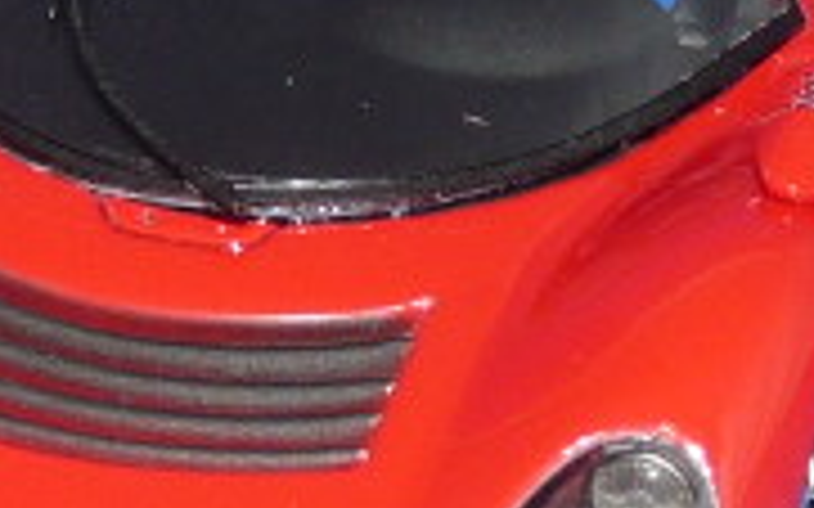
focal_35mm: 481
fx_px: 10667
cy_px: -18
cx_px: 351
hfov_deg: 4.4
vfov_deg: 2.7
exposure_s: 1/80
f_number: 4
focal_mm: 12.8
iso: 100
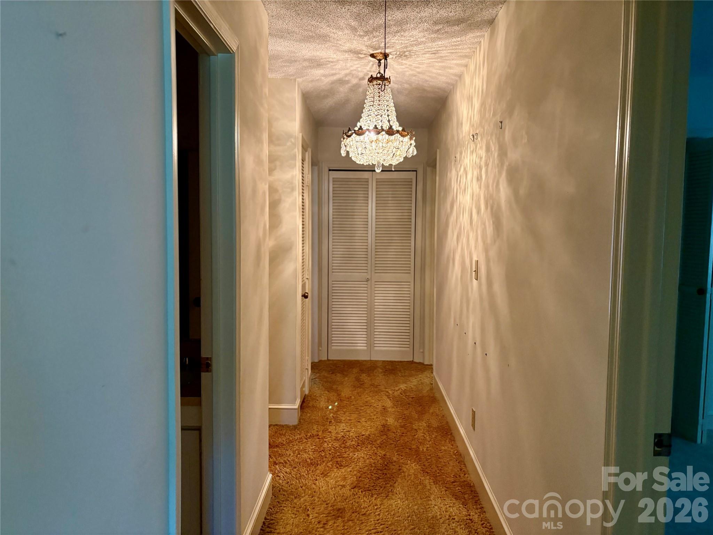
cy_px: 268
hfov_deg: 67.3
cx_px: 356
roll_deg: -0.7
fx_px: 536
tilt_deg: -3.5
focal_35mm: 26
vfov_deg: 53.1
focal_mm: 5.96
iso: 320
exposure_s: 1/60
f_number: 1.6
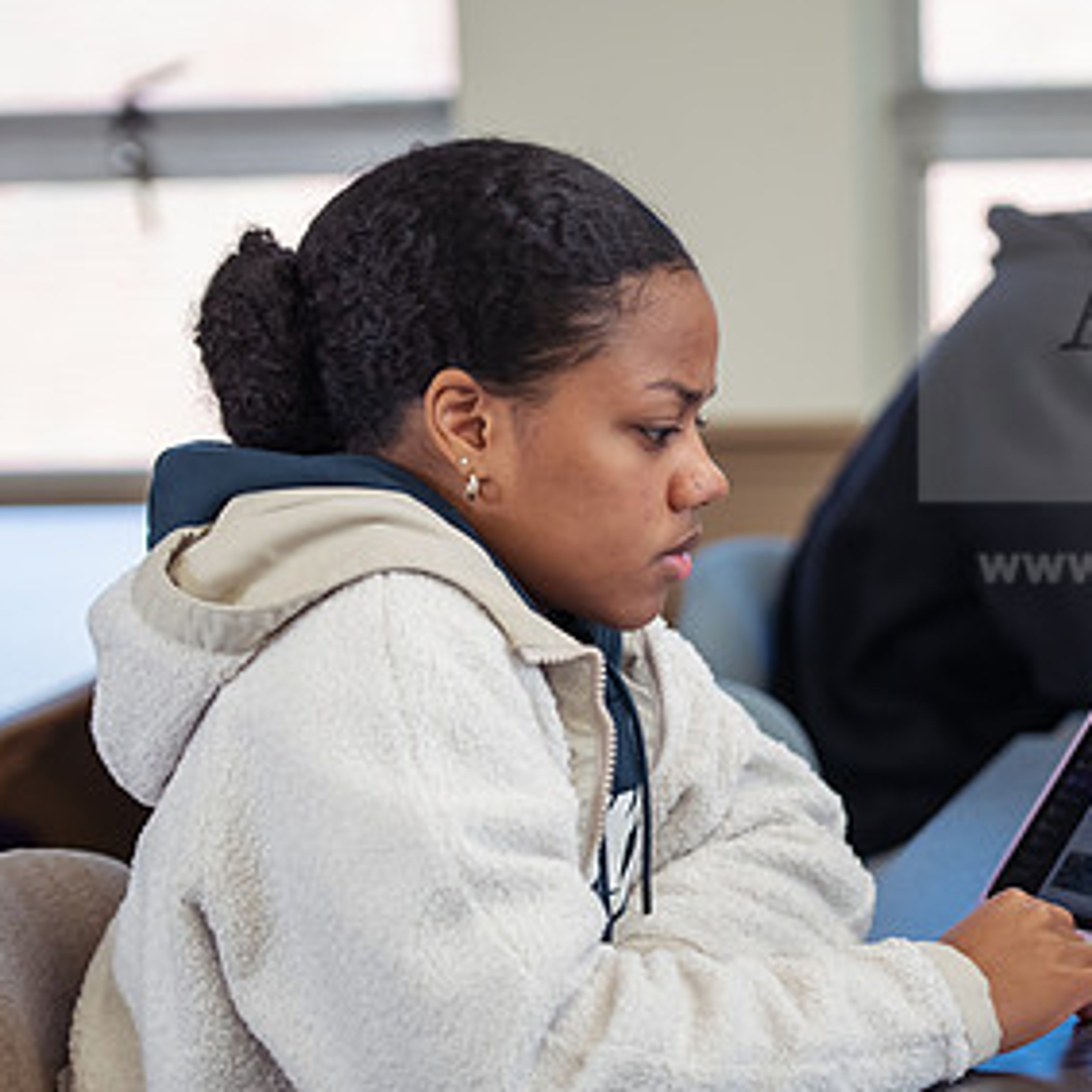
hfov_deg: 10.9
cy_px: 646
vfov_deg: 10.9
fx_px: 5710
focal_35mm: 160
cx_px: 803
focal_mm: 92
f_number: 2.8
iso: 800
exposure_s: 1/200
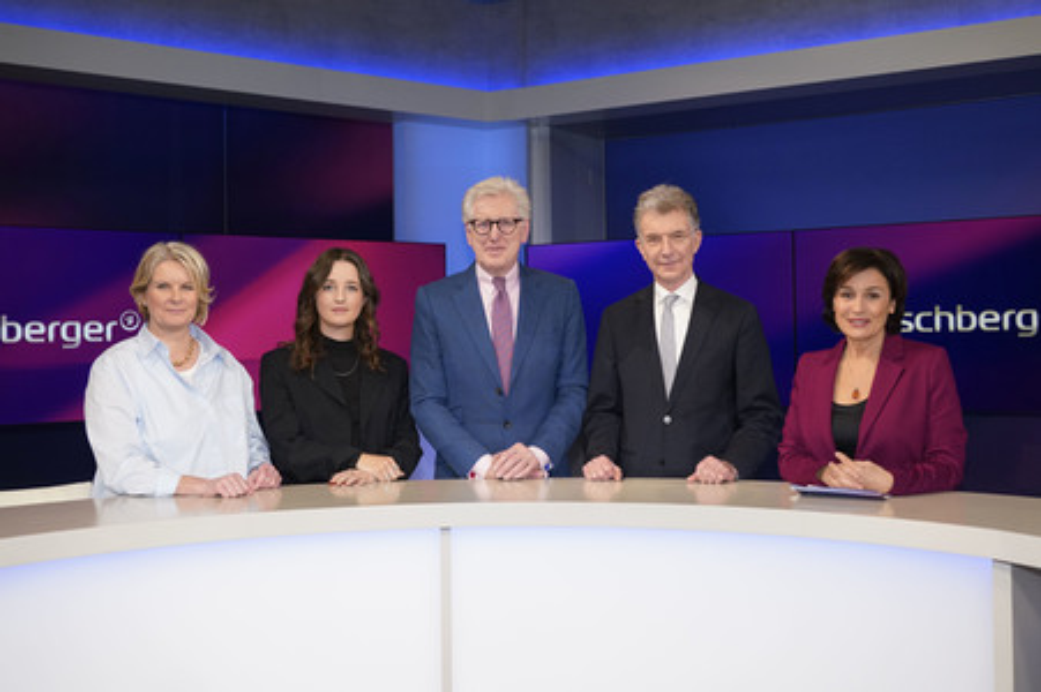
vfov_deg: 35.9
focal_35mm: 37
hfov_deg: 51.9
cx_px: 520
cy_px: 346
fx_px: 1069
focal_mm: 37
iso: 2000
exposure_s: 1/160
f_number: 5
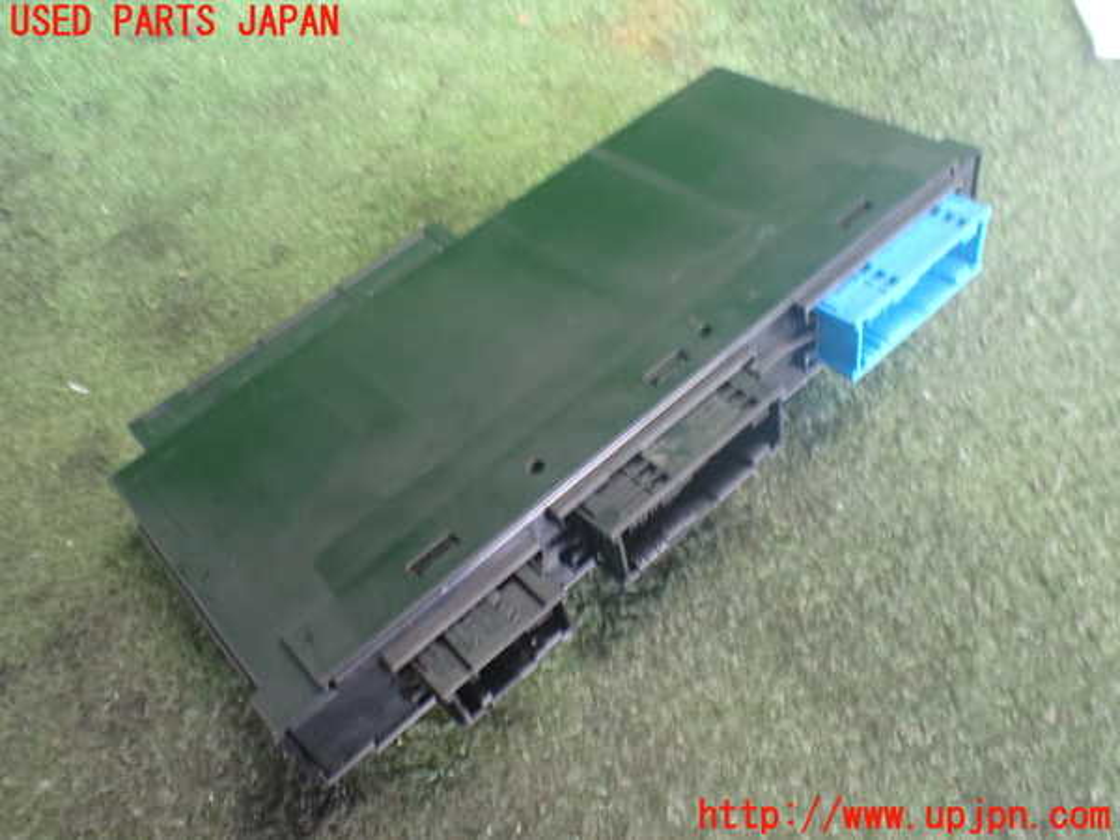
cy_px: 420
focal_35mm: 30
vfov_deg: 46.8
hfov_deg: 60.0
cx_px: 560
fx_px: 971
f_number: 2.3
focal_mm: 5.4
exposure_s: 1/30
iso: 800
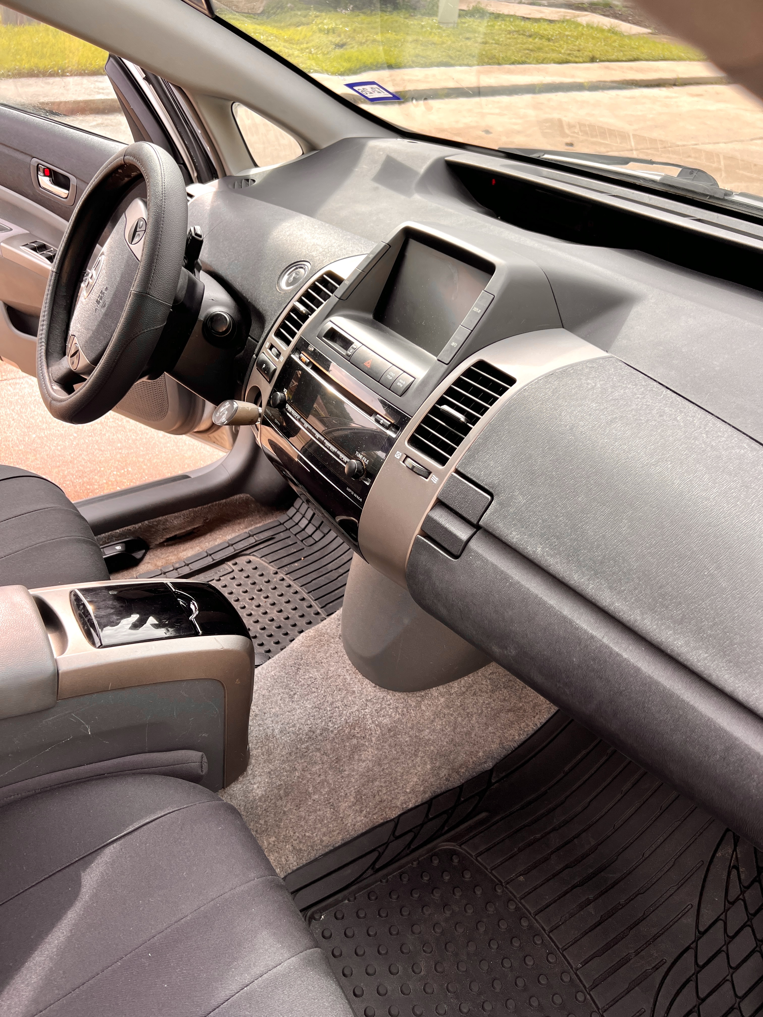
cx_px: 382
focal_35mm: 26
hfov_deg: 53.1
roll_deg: -2.6
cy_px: 508
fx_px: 764
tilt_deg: -35.6
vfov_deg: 67.3
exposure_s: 1/572
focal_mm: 5.7
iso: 50
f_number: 1.5
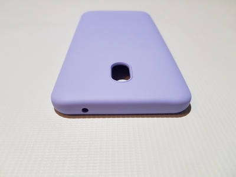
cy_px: 88
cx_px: 118
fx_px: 177
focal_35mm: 26
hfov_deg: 67.3
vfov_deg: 53.1
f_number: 1.7
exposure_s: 1/50
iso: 160
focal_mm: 4.2
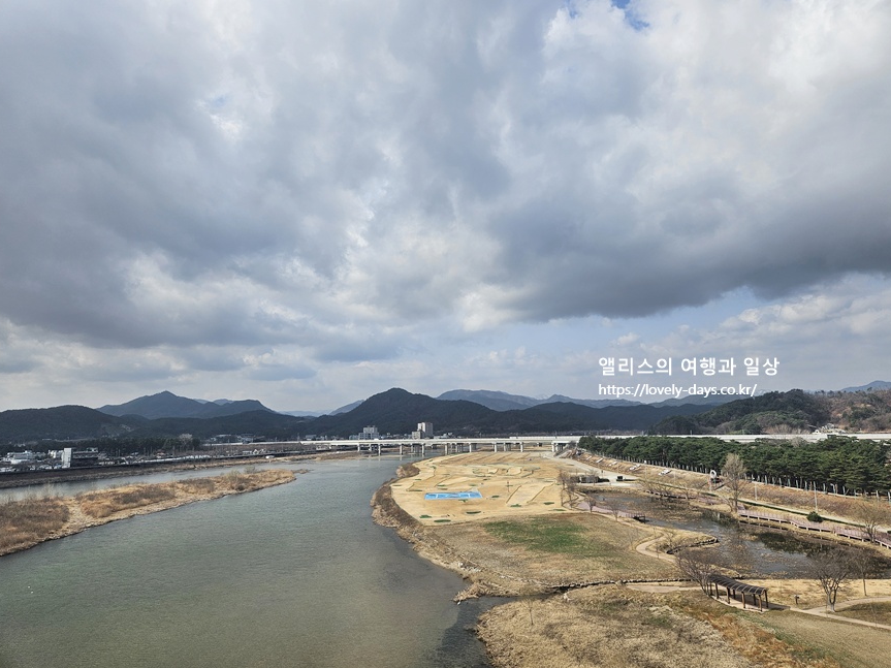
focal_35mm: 24
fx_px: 618
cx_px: 459
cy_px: 332
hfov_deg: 71.6
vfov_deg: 56.8
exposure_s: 1/1619
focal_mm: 5.4
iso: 25
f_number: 1.8
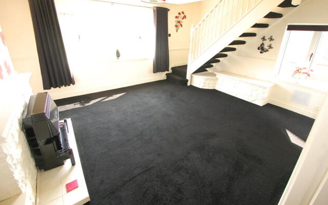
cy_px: 92
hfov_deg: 97.8
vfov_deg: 71.0
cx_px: 170
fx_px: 143
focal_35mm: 16
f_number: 5
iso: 1600
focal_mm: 10
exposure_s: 1/80
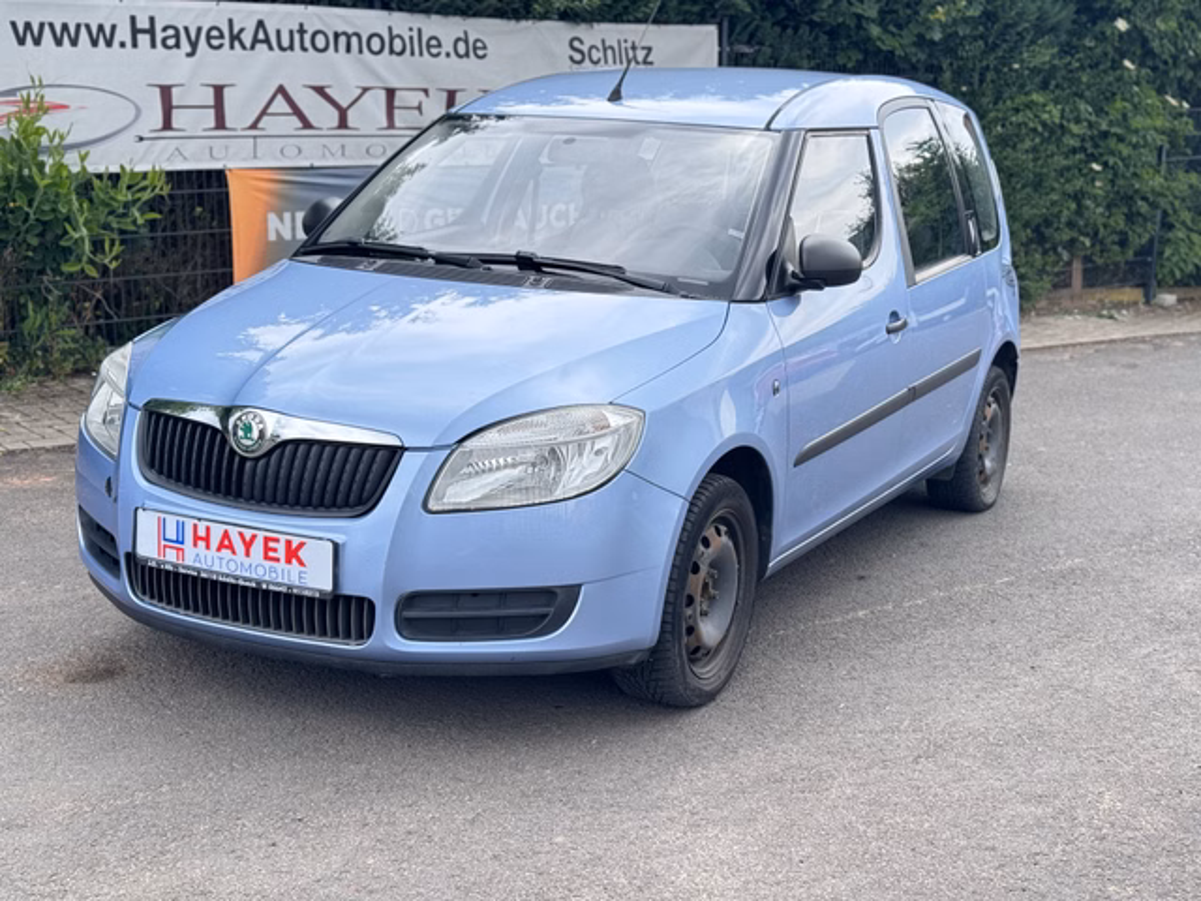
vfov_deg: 30.3
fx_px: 1665
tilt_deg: -13.4
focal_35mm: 48
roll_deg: +0.1
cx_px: 600
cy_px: 450
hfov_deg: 39.7
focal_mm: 6.76
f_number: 1.78
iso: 64
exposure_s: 1/854
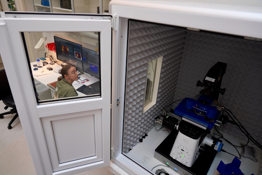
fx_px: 175
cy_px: 88
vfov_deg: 53.1
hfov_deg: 73.7
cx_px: 131
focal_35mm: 24
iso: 160
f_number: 4.5
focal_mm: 24
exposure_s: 1/30
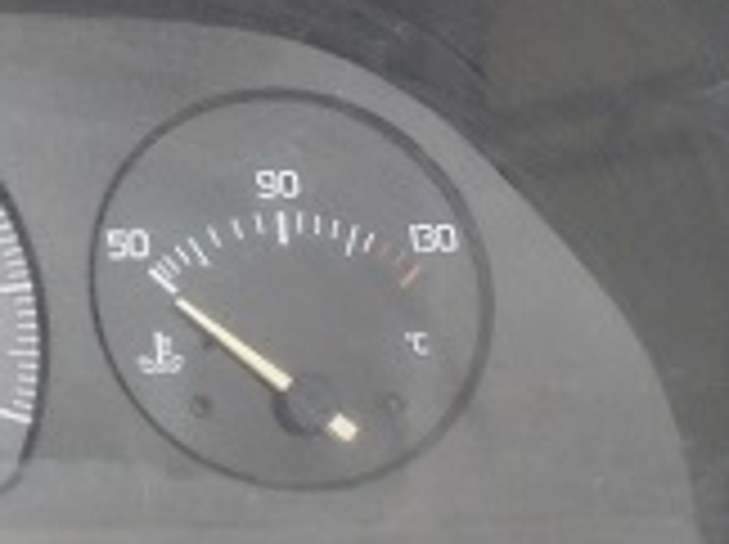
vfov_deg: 19.5
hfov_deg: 22.7
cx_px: -259
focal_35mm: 75
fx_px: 1577
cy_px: 148
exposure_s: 1/30
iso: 400
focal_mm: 4.6
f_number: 3.5
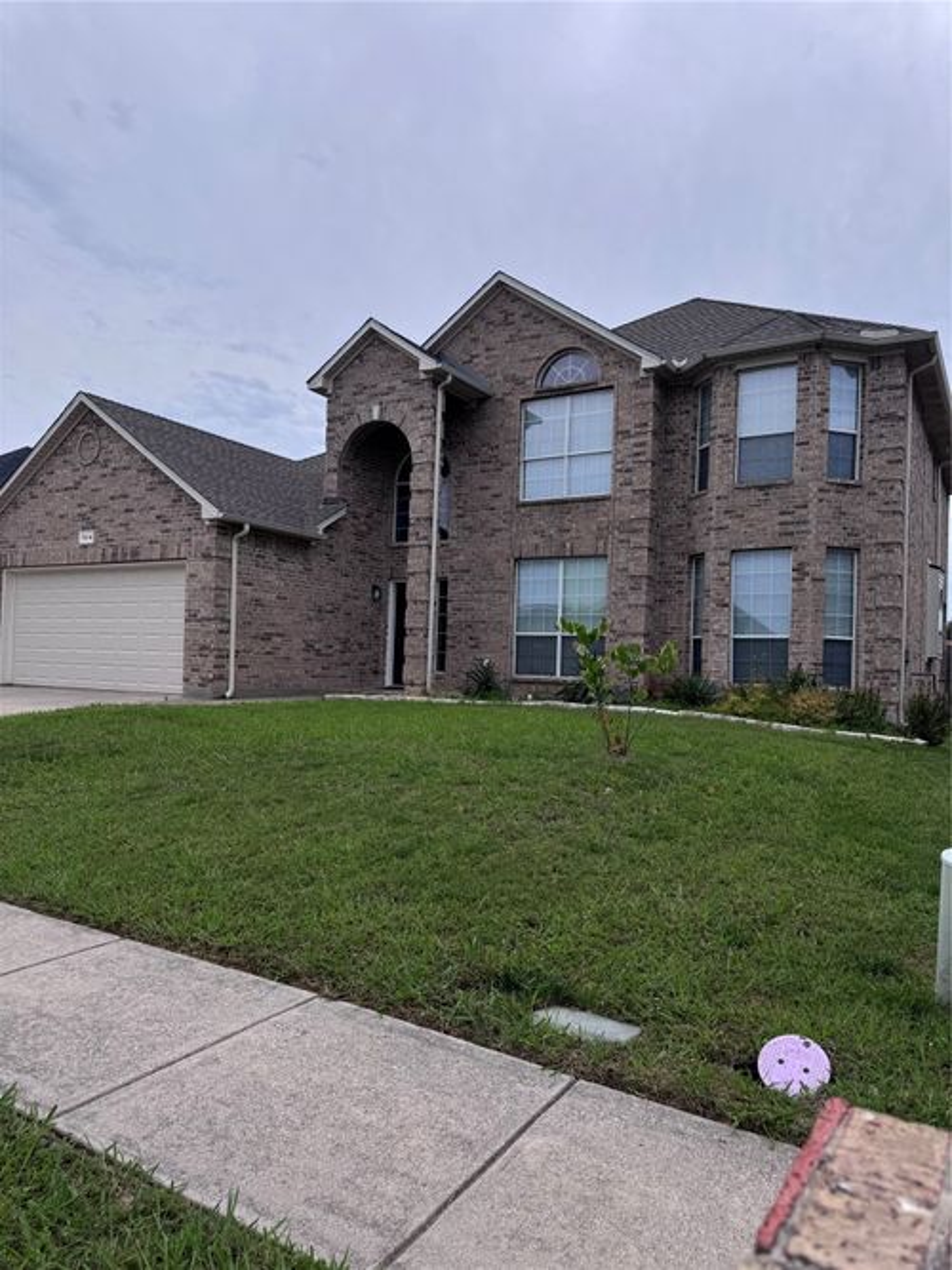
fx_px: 880
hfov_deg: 56.8
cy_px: 635
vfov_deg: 71.6
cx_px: 476
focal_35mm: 24
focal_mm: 6.76
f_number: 1.78
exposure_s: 1/7937
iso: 80
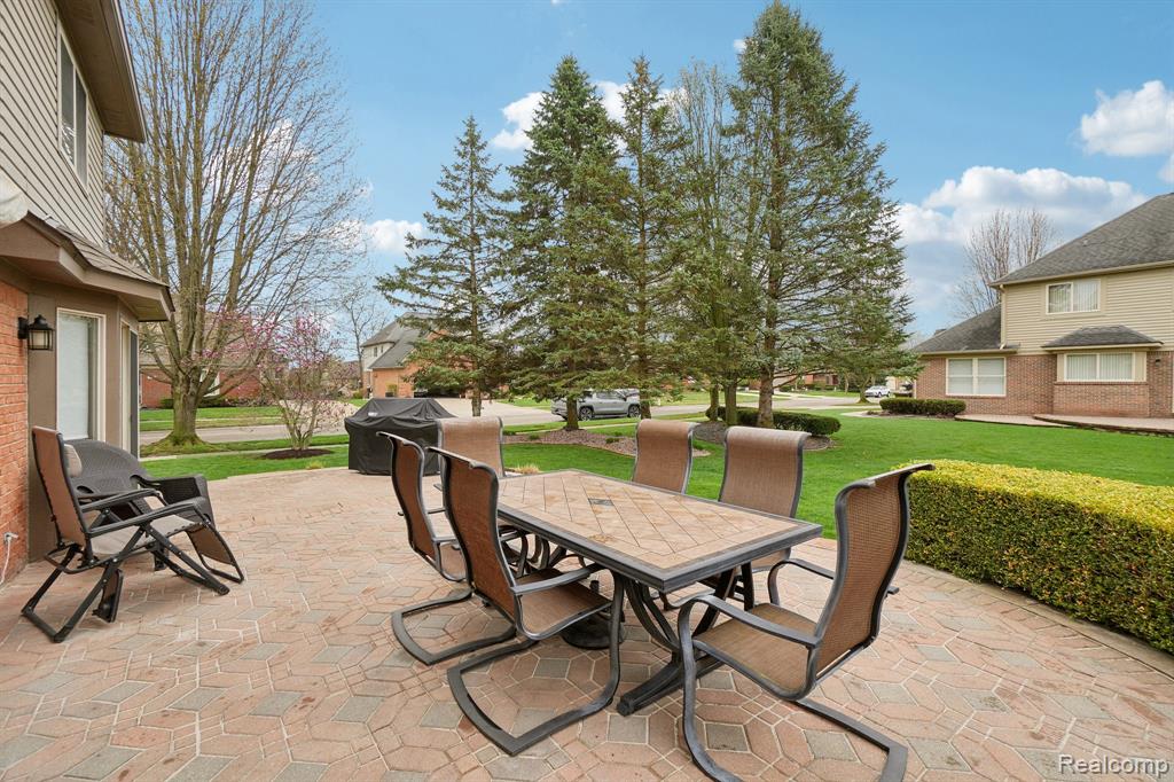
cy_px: 391
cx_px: 587
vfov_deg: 77.3
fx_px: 489
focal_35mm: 15
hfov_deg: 100.4
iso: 100
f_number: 8
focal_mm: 10
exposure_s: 1/125
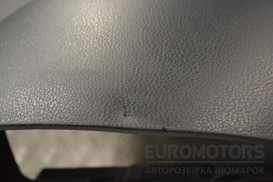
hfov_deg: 24.6
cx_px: 136
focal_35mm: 82
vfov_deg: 16.6
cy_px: 91
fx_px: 626
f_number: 8
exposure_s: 1/250
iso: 3200
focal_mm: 55
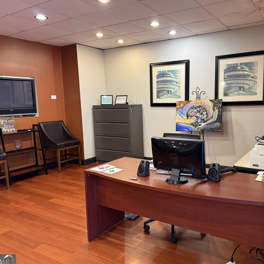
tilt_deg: -7.4
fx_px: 250
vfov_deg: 55.6
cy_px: 133
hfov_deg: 55.3
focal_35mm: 29
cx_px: 156
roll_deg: +1.5
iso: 400
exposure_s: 1/60
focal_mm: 6.76
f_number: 1.78
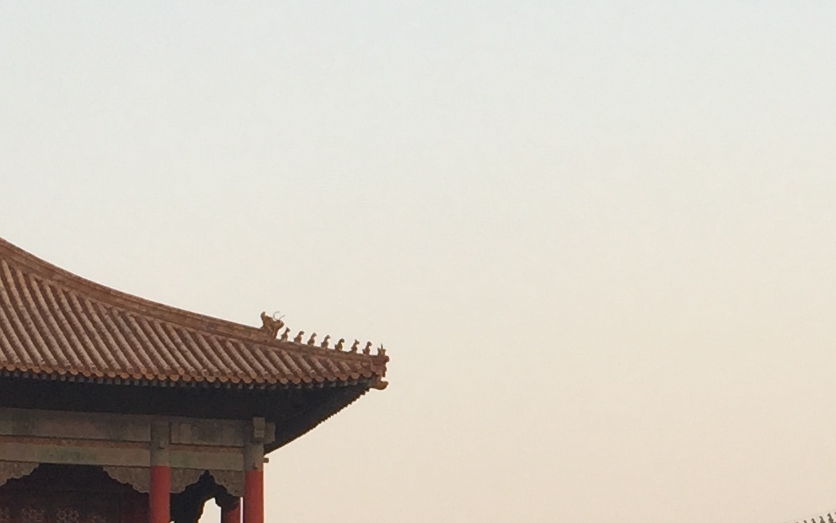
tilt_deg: +8.6
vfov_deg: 10.8
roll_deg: +1.0
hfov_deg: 17.2
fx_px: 2735
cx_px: 669
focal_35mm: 120
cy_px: 537
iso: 32
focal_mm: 4.15
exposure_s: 1/476
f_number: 2.2
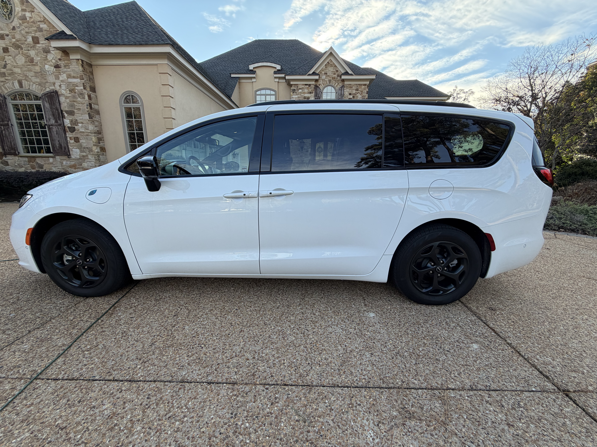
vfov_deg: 85.7
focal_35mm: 14
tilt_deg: -13.2
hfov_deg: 102.1
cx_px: 298
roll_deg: -0.6
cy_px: 224
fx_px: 241
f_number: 2.2
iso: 50
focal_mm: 2.22
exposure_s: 1/284
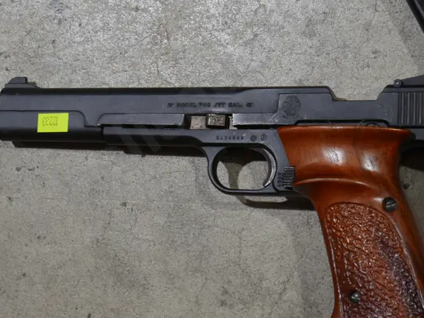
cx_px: 230
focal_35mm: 86
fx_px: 1053
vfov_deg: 17.1
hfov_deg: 22.8
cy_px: 74
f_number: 5.2
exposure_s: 1/60
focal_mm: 24
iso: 320
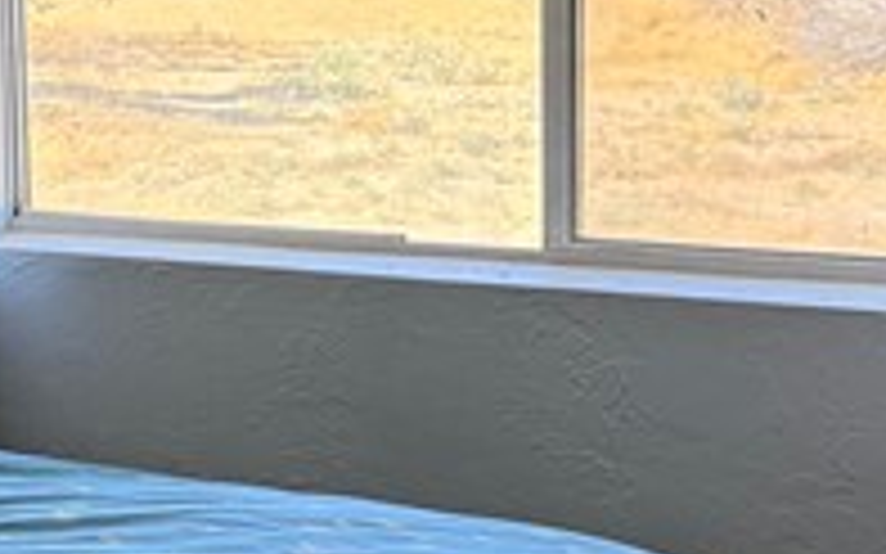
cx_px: -189
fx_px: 3186
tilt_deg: -9.8
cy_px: 293
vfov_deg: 9.9
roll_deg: +3.3
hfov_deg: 15.2
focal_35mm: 132
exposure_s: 1/284
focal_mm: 6.76
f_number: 1.78
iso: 100
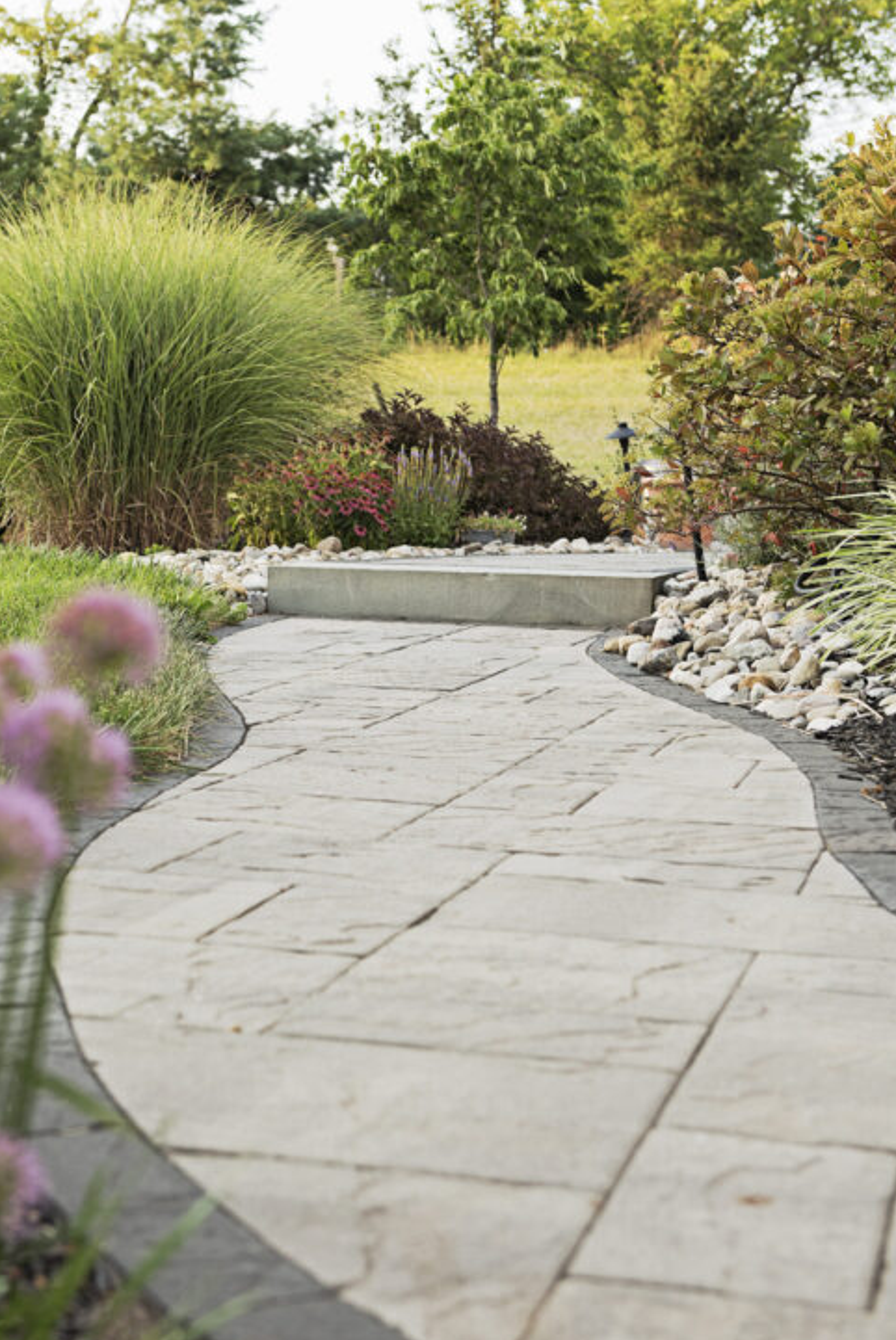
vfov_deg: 28.4
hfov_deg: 19.1
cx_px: 273
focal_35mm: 71
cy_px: 650
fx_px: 2645
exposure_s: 1/125
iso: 160
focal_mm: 50
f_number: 4
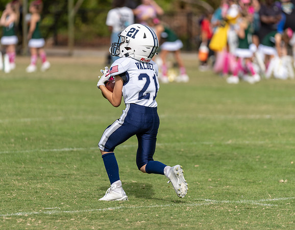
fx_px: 2364
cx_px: 125
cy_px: 94
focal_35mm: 274
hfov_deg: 7.1
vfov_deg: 5.6
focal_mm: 200
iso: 100
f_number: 2.8
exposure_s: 1/2000
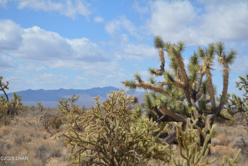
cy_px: 83
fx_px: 569
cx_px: 124
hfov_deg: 24.6
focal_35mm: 82
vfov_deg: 16.6
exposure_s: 1/2000
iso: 400
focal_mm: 55
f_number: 7.1
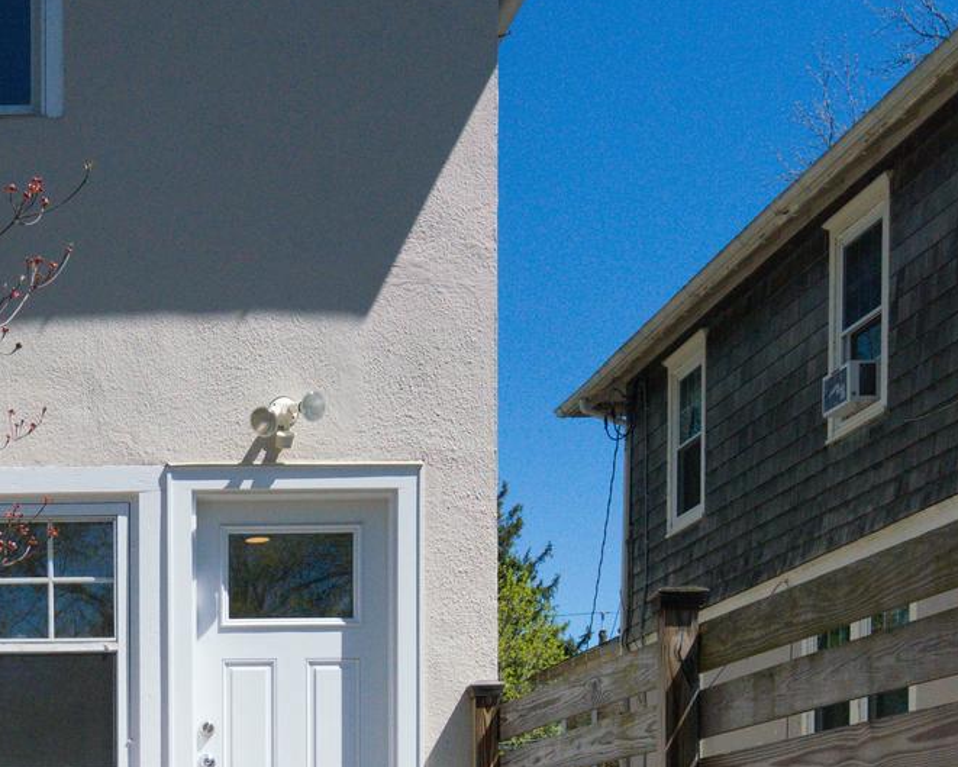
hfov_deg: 27.7
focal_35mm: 64
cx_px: -12
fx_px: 1815
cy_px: 928
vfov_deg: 22.0
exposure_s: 1/8000
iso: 1000
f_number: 4.5
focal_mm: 22
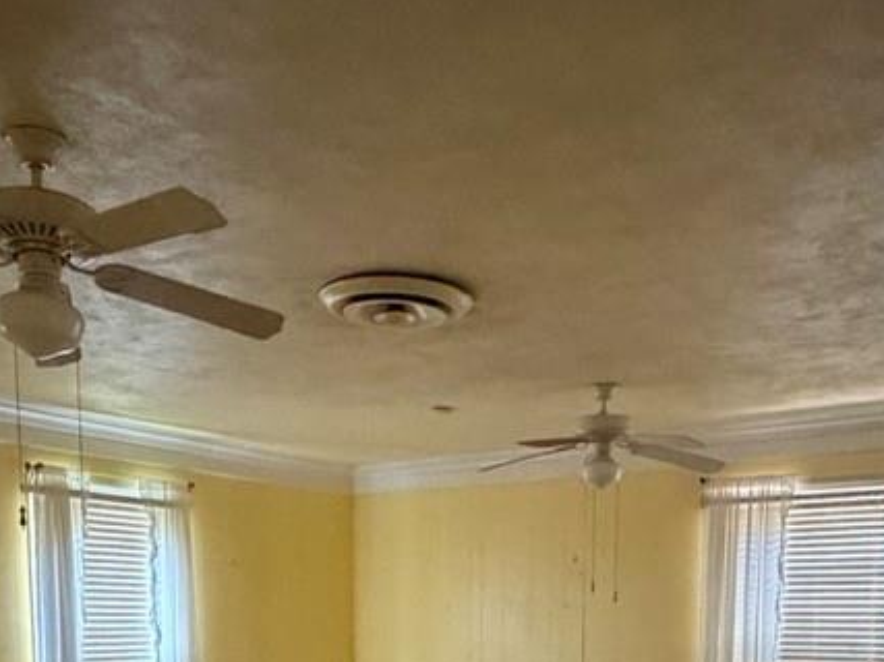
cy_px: 741
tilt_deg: -5.7
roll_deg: -0.2
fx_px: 1072
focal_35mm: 42
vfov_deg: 30.5
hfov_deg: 44.8
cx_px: 426
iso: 1250
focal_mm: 2.22
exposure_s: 1/48
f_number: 2.2
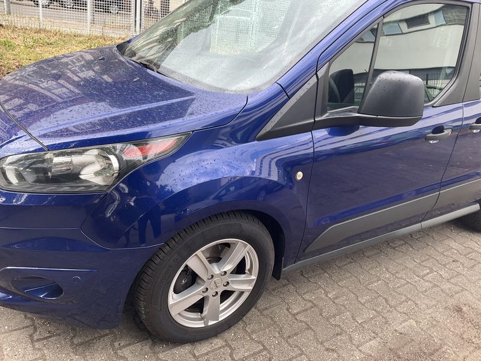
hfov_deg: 61.7
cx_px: 240
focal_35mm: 29
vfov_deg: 48.2
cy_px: 180
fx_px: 403
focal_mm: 3
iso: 20
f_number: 1.8
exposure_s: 1/173
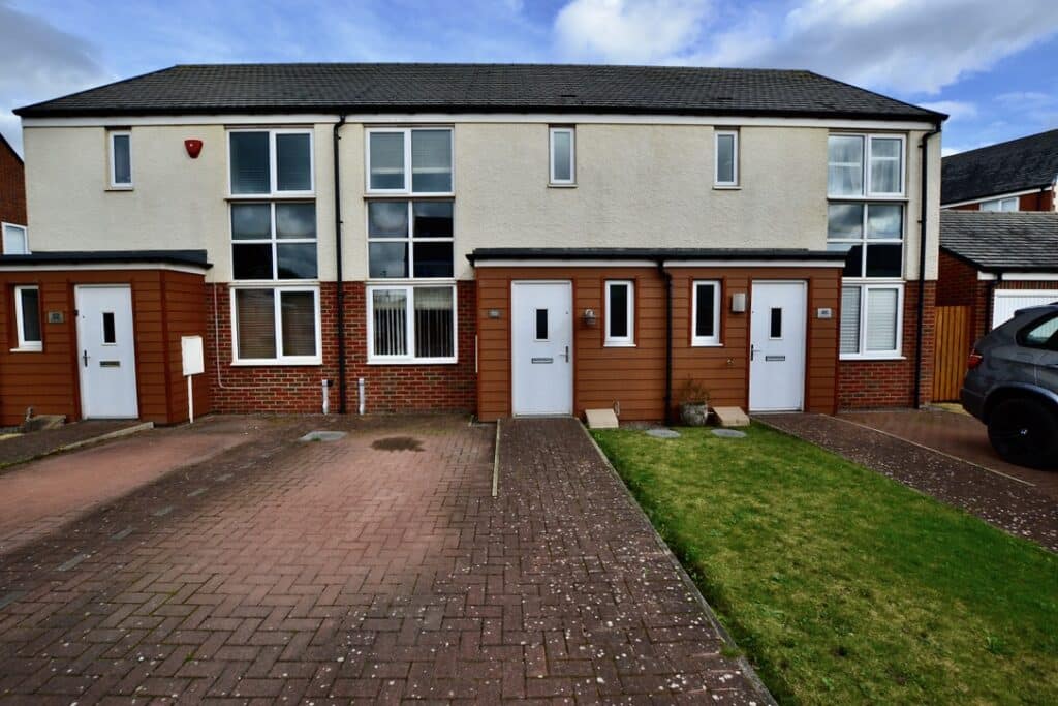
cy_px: 353
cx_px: 529
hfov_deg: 100.4
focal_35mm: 15
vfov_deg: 77.3
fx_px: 441
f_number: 10
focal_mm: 10
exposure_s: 1/320
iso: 400
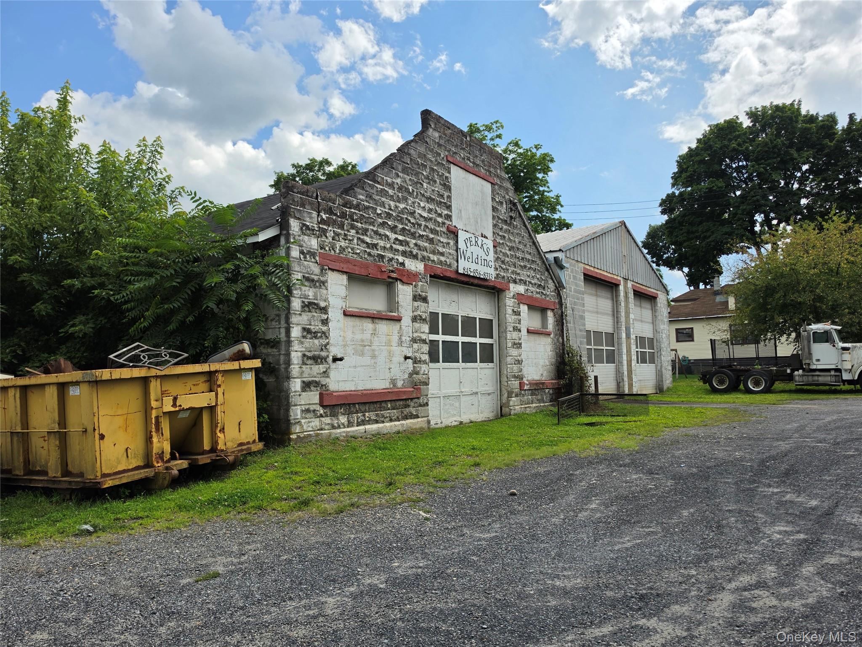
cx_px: 431
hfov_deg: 73.9
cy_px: 324
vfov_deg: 58.9
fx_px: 573
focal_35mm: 23
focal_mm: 6.5
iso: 40
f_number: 1.4
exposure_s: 1/7939
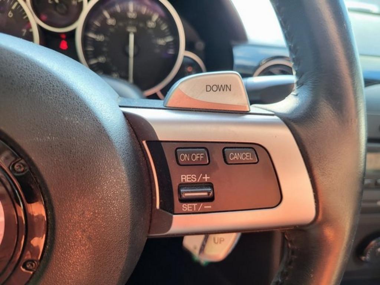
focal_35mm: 26
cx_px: 190
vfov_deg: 53.1
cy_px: 142
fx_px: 285
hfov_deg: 67.3
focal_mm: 5.4
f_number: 1.8
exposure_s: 1/120
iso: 125
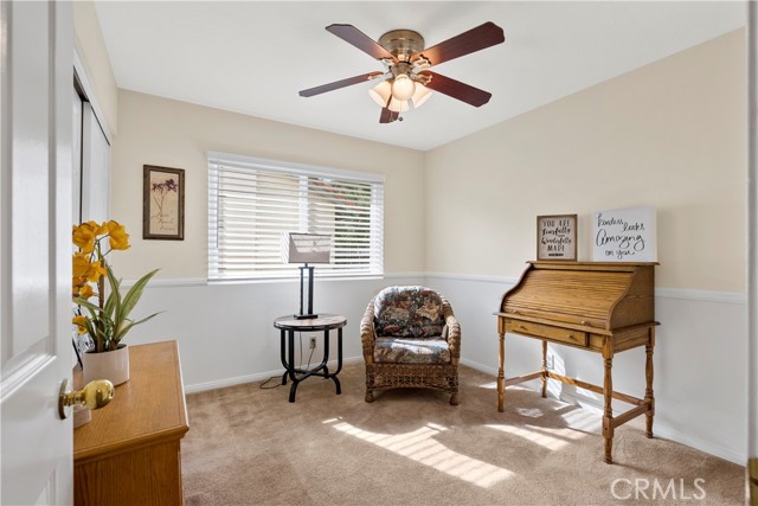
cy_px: 253
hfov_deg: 96.7
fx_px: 337
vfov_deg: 73.8
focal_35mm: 16
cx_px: 379
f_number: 6.3
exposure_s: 1/25
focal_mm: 16
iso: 250
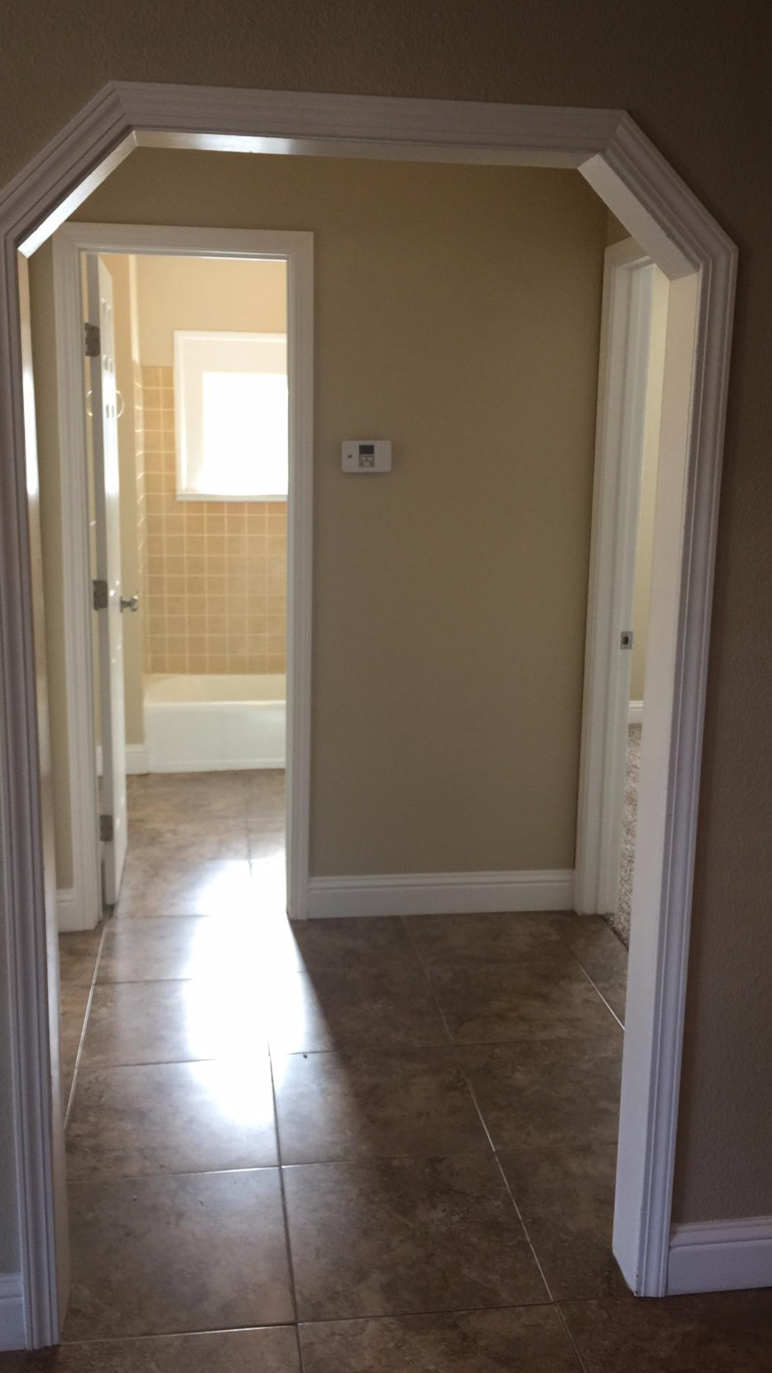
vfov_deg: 59.5
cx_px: 372
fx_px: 1201
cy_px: 660
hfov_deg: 35.6
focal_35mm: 33
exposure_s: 1/15
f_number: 2.2
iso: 32
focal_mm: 4.15
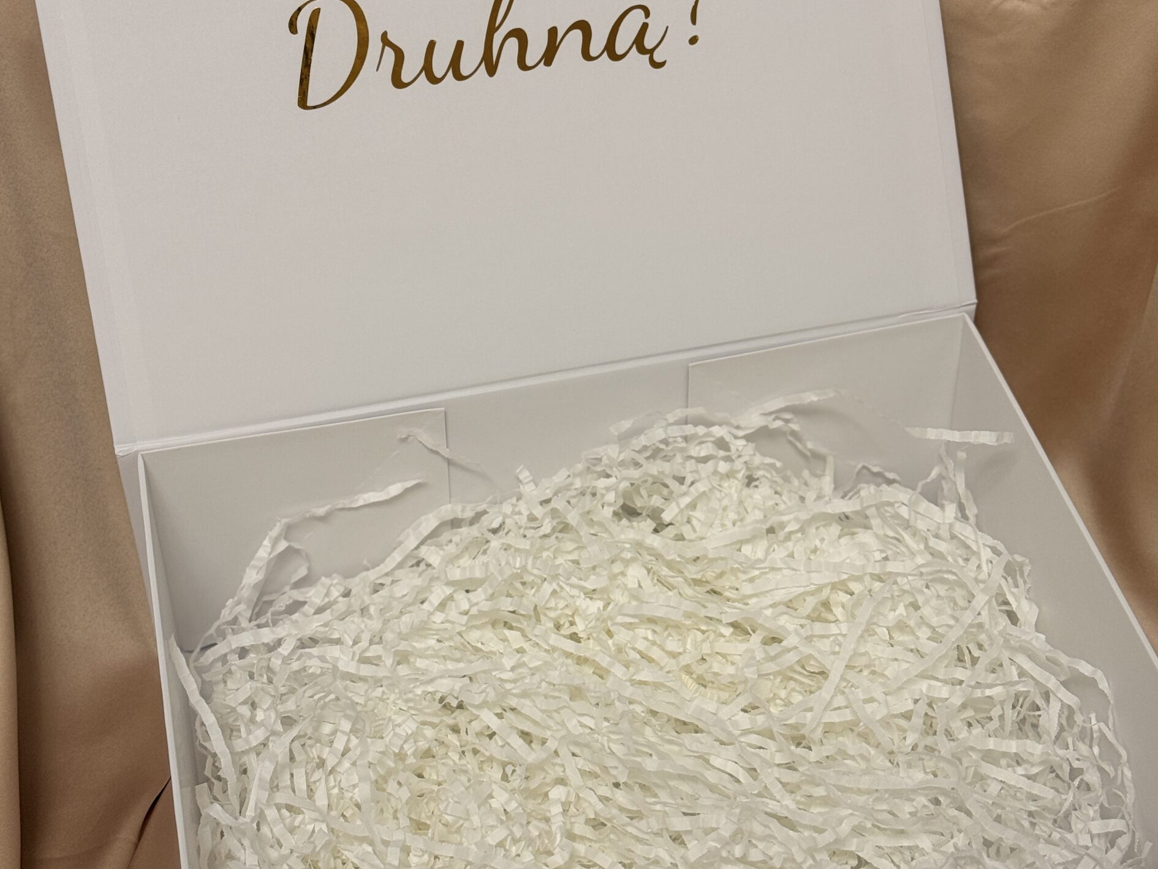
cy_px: 346
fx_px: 2175
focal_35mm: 65
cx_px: 578
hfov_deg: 29.8
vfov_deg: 22.6
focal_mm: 6.76
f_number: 1.78
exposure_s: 1/50
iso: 50
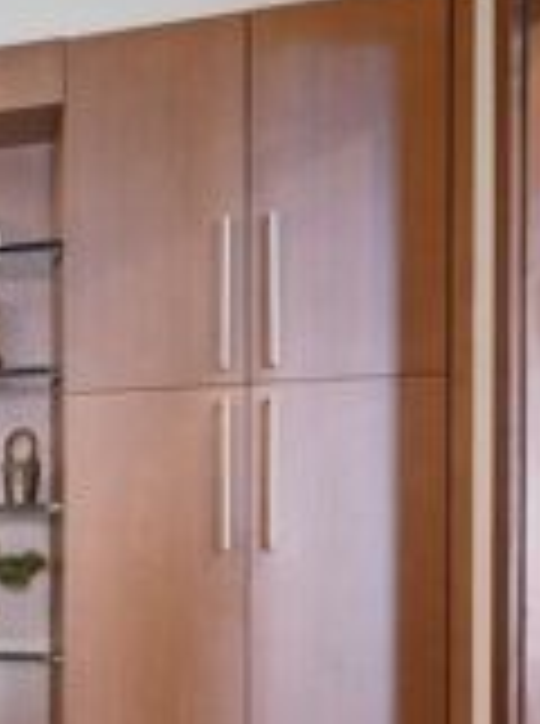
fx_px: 1399
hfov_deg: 13.2
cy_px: 594
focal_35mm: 67
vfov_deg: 28.3
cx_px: -882
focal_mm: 14
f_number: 10
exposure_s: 2
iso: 100
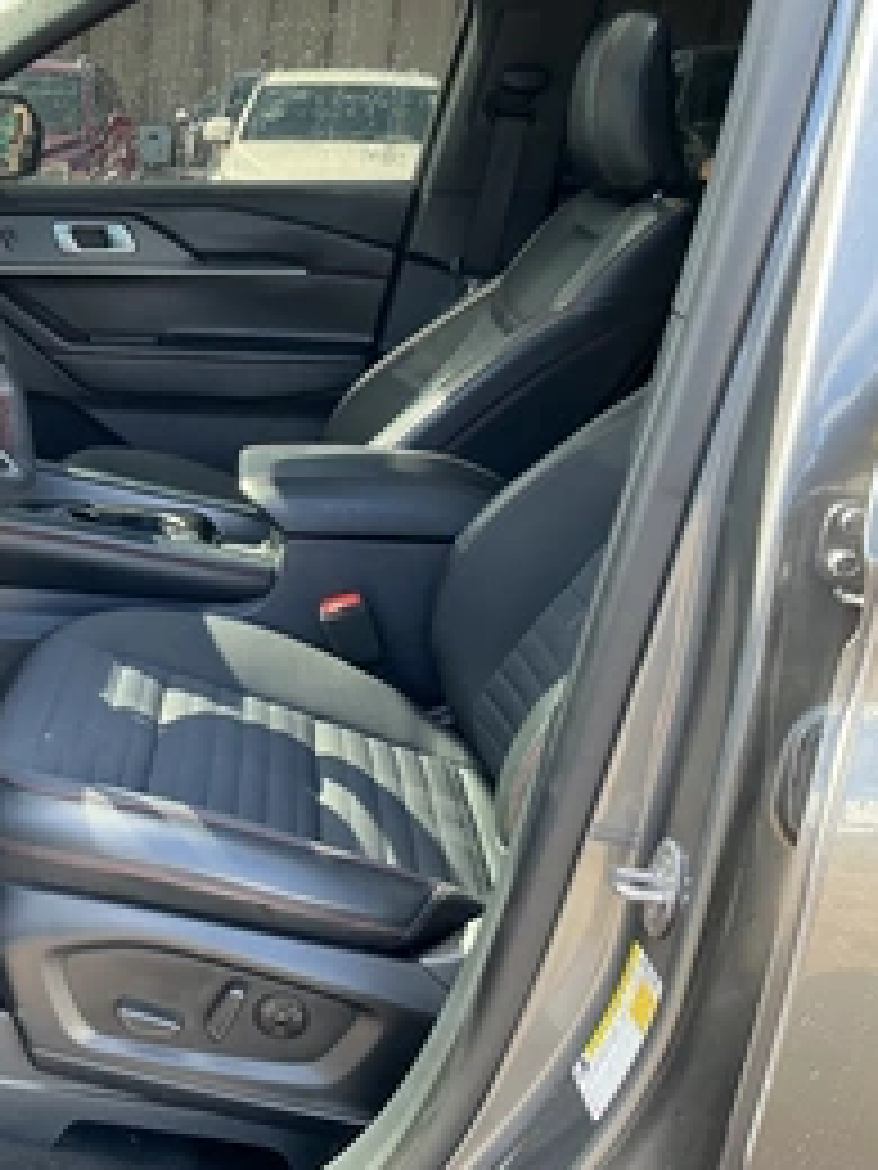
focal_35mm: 43
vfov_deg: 43.8
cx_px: 0
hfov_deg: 31.1
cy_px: 531
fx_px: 1454
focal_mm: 3
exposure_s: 1/122
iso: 64
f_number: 1.8
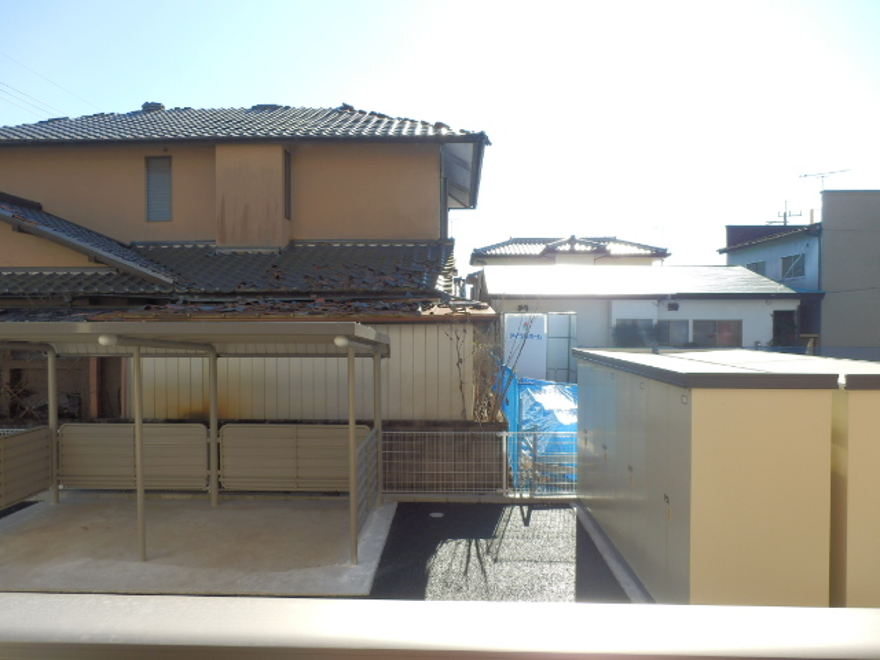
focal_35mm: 24
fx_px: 610
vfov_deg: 56.8
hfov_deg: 71.6
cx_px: 440
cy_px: 330
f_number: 3
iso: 80
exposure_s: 1/500
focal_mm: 4.2
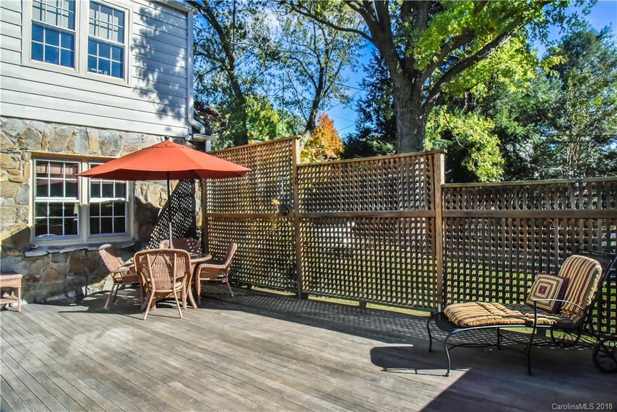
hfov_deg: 73.7
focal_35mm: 24
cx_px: 308
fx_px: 411
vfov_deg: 53.1
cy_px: 206
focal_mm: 24
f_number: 22
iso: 4000
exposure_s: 1/500
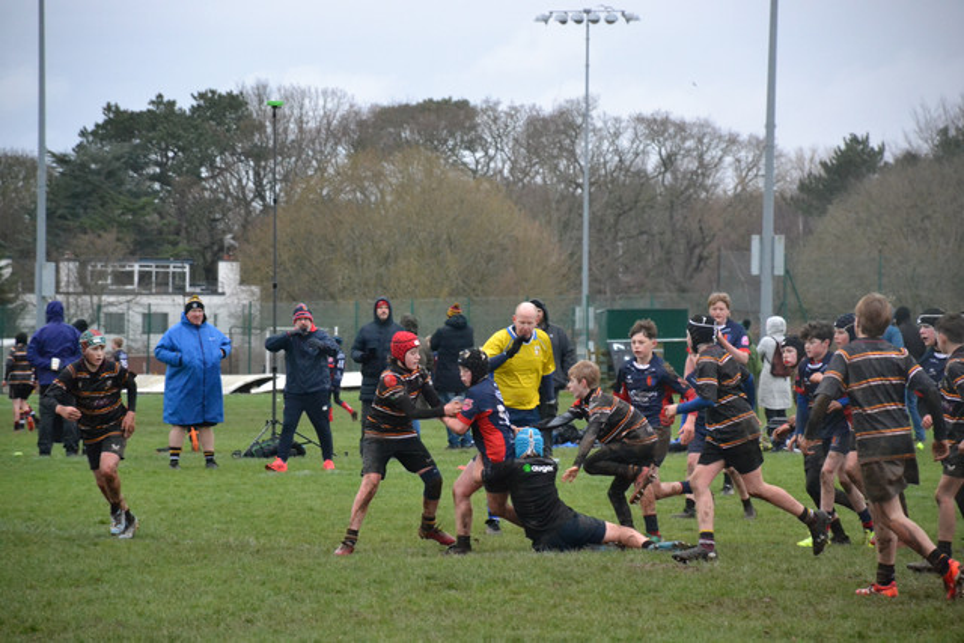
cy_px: 322
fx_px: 5624
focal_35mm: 210
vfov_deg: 6.5
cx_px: 482
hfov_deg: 9.8
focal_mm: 140
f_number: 5.6
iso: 3200
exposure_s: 1/500
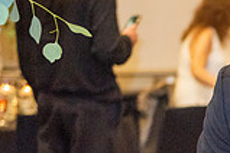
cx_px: 378
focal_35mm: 256
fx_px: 1635
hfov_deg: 7.8
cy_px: 232
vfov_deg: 5.3
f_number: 2.8
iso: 1600
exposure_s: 1/160
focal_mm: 70
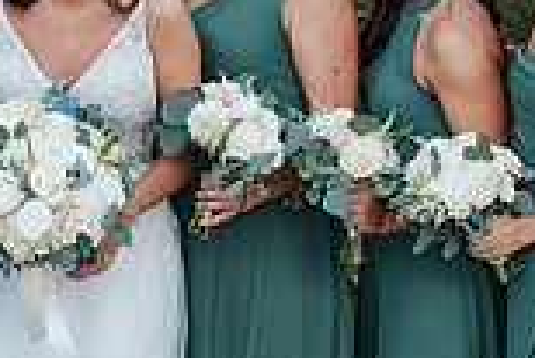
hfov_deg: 14.2
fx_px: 2142
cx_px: 160
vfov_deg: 9.5
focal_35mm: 144
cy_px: 5
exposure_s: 1/1000
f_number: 4
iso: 900
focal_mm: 35
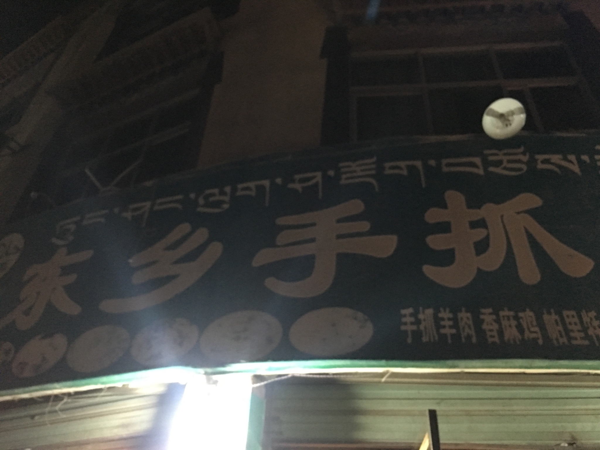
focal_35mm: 29
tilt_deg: +40.0
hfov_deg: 61.7
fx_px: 503
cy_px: 225
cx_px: 300
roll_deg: -5.2
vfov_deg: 48.2
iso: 320
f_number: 2.2
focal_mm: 4.15
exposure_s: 1/4
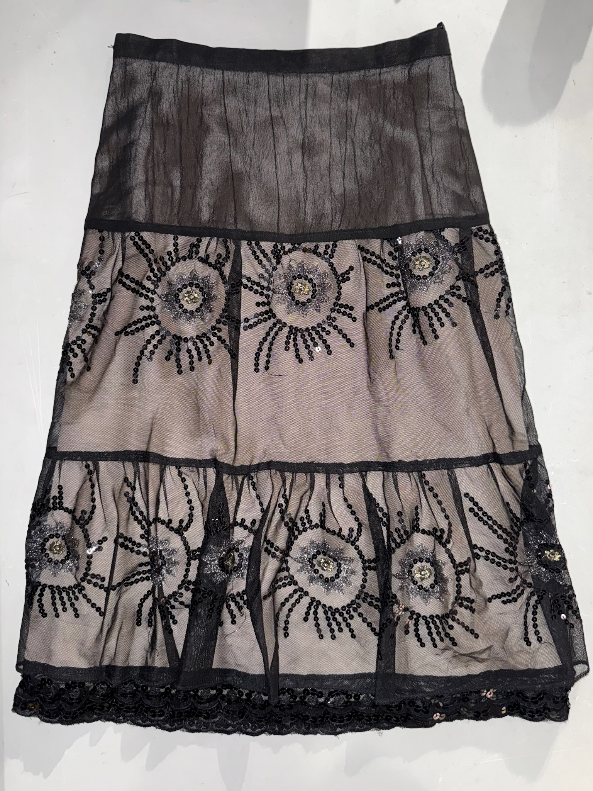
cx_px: 296
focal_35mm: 24
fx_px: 548
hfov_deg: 56.8
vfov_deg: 71.6
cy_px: 396
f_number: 1.78
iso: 125
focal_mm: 6.76
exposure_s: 1/17
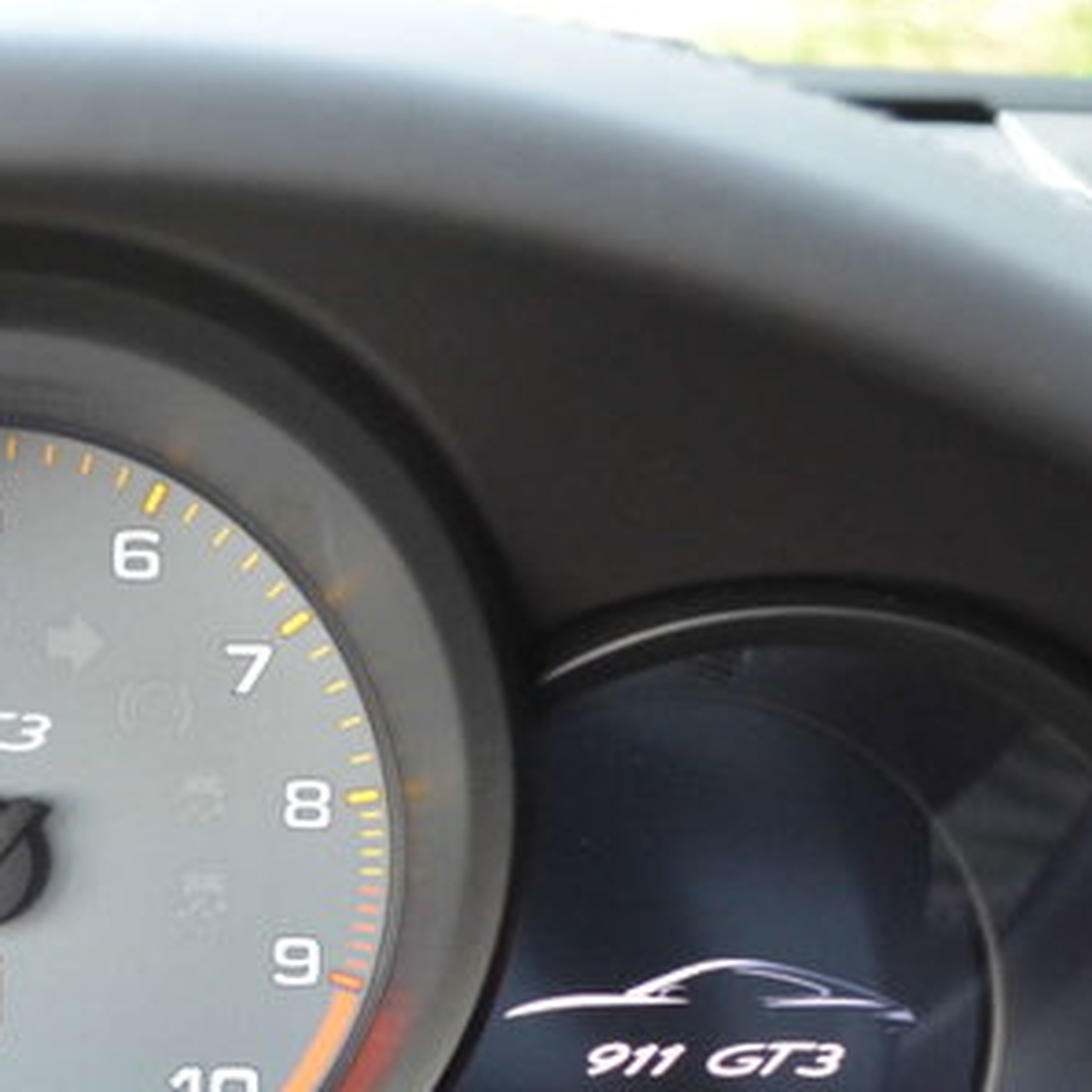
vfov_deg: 21.2
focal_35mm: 79
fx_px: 2820
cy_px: 1074
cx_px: -39
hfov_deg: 21.1
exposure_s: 1/50
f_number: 3.5
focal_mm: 18
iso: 800
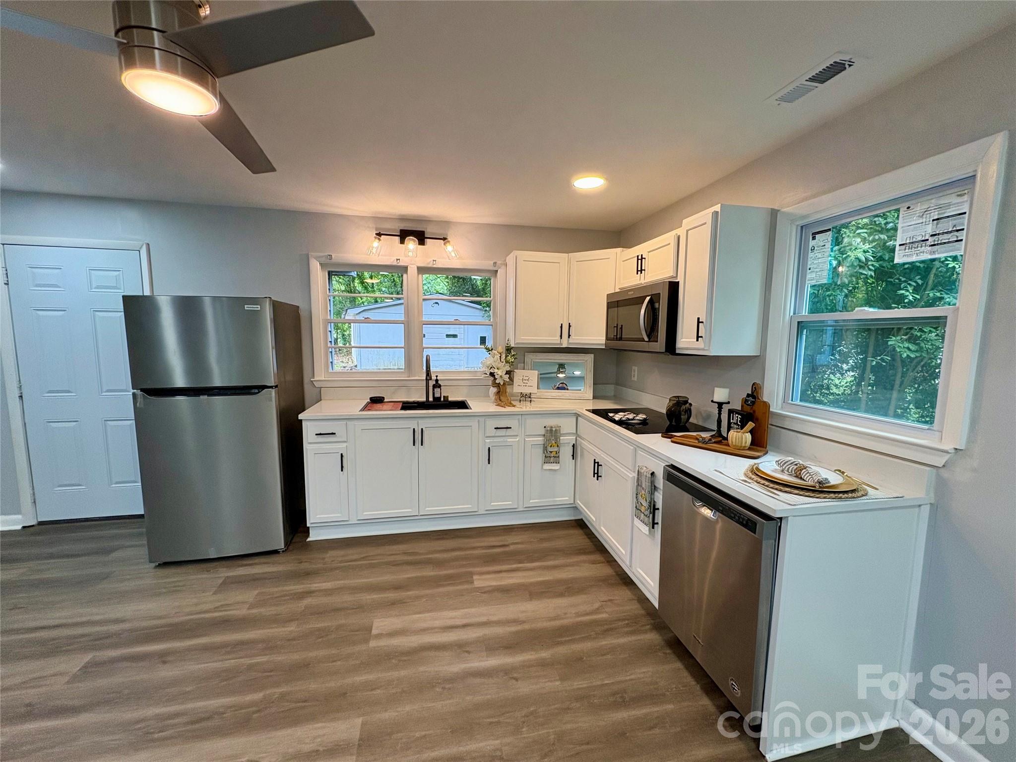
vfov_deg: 85.7
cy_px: 381
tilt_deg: -5.8
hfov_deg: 102.1
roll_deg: -0.5
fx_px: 411
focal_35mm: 14
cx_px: 508
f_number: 2.2
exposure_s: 1/120
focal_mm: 2.22
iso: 100
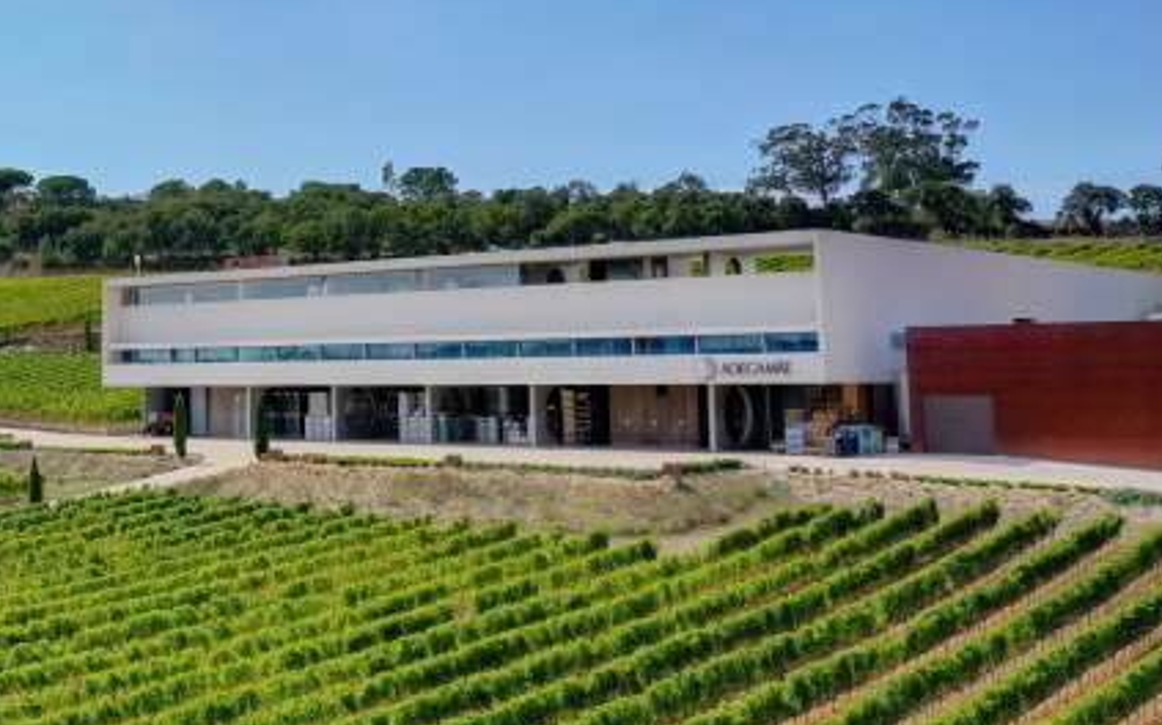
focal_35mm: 54
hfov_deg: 35.5
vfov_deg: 23.8
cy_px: 218
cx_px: 129
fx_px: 1709
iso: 100
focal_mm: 10.26
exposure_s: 1/50
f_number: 5.6
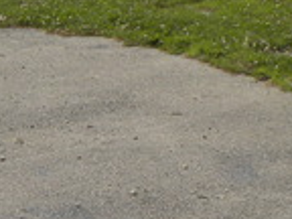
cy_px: -134
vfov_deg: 6.3
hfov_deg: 8.5
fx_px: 1949
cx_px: -6
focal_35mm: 231
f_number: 6.3
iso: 64
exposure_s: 1/325
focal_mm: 9.2
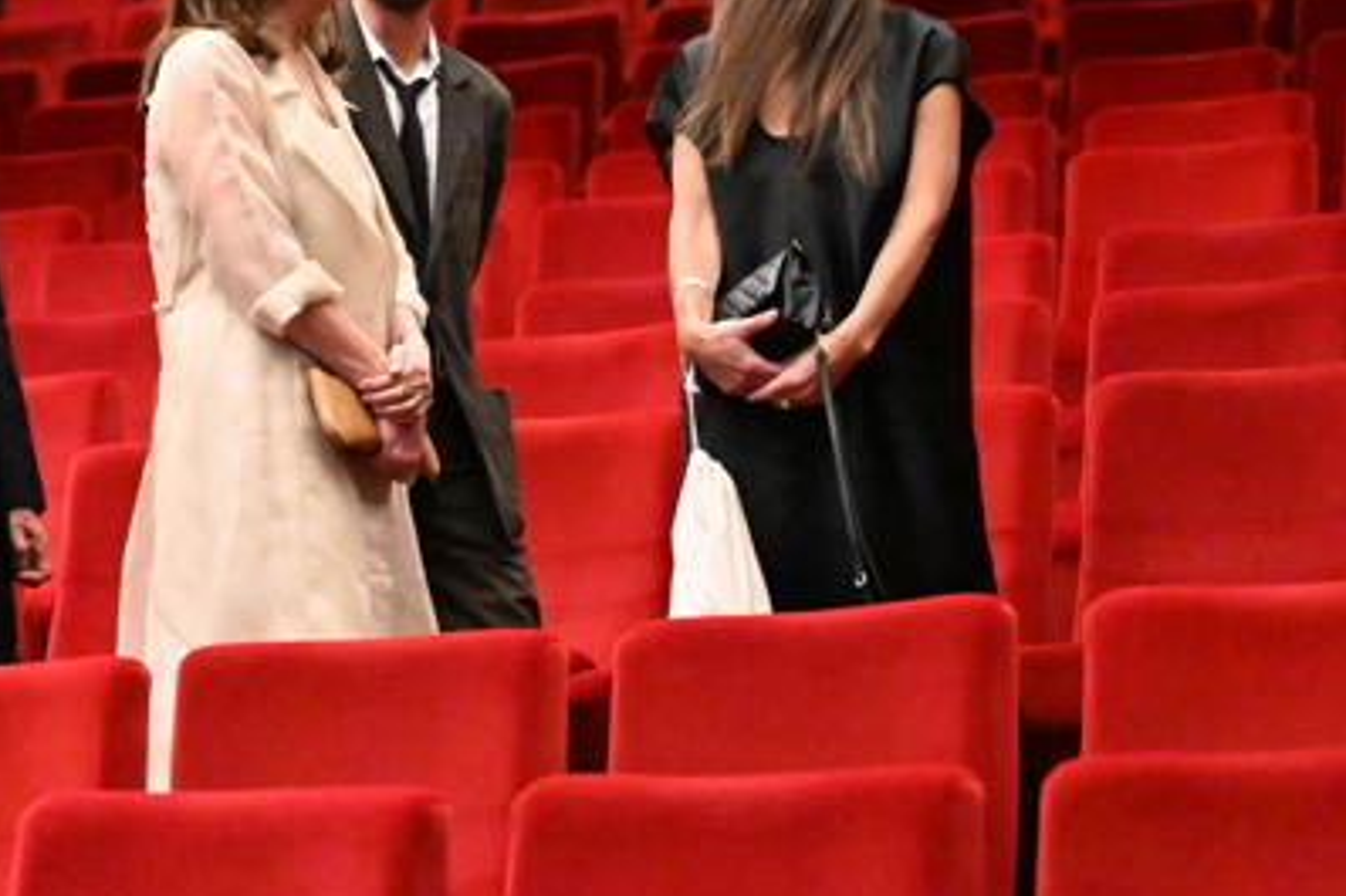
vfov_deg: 7.5
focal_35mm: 182
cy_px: 230
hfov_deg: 11.2
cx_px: 189
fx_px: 6802
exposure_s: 1/320
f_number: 2.8
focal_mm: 70
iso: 16000
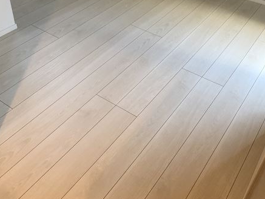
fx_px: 314
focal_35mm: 41
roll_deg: -3.0
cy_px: 60
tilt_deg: -37.0
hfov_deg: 45.7
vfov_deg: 34.7
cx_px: 143
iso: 32
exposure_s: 1/25
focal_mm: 3.99
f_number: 1.8
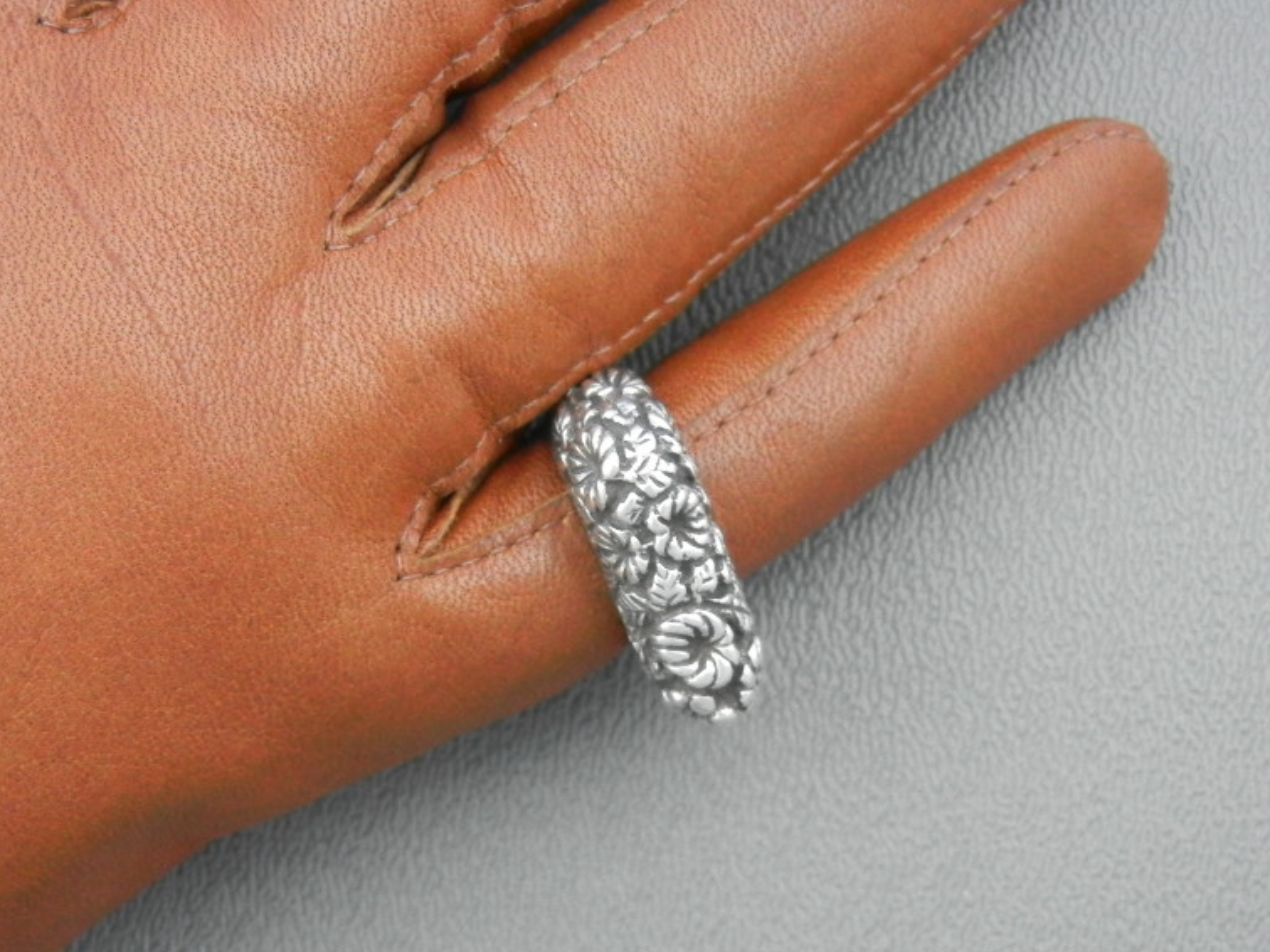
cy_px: 555
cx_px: 631
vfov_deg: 18.4
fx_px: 2935
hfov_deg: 24.4
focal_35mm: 80
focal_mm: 10.6
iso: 200
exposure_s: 1/2.8
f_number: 4
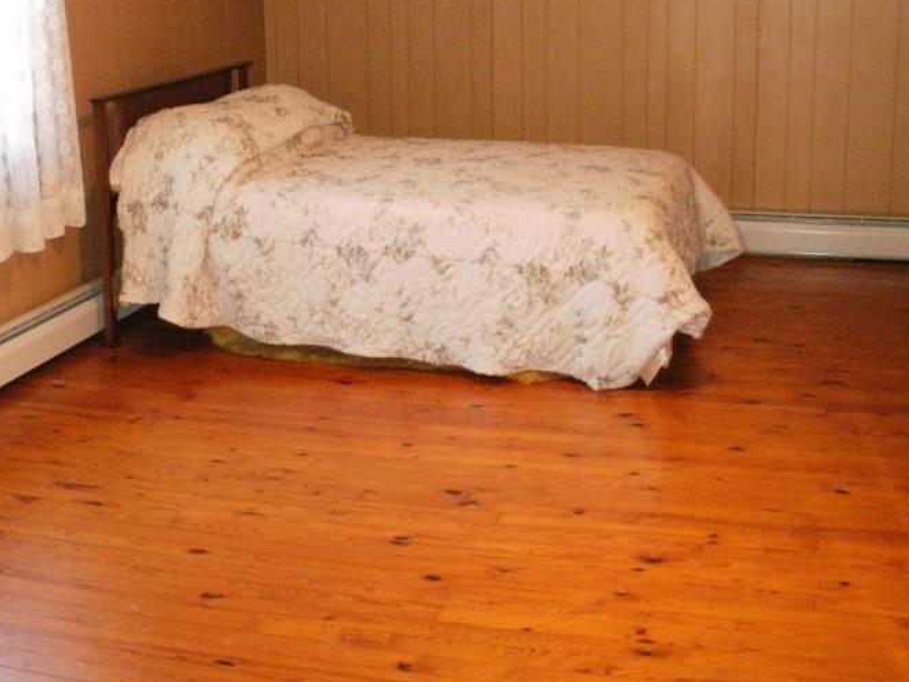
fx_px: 1471
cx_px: 297
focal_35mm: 56
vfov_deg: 26.1
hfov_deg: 34.0
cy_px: 302
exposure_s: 1/30
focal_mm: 6.3
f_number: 3.5
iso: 500
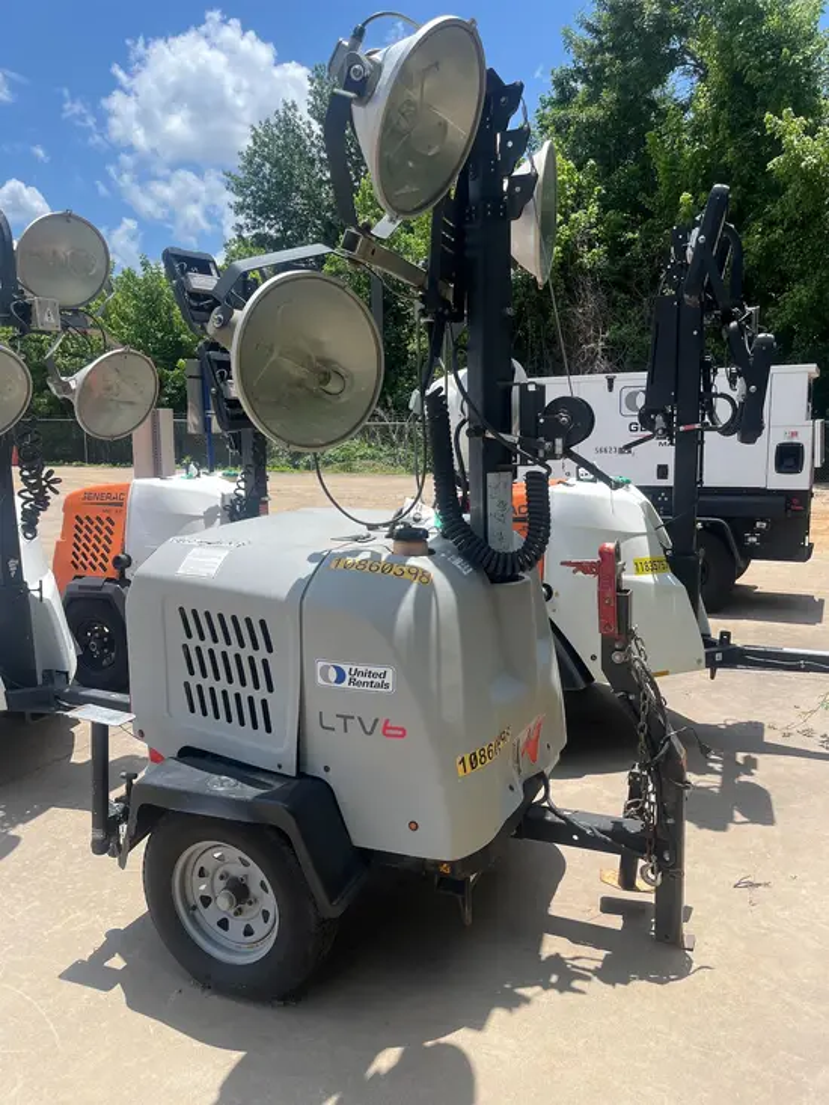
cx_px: 414
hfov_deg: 53.1
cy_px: 552
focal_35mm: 26
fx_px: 830
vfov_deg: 67.3
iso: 50
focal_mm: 5.1
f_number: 1.6
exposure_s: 1/2513
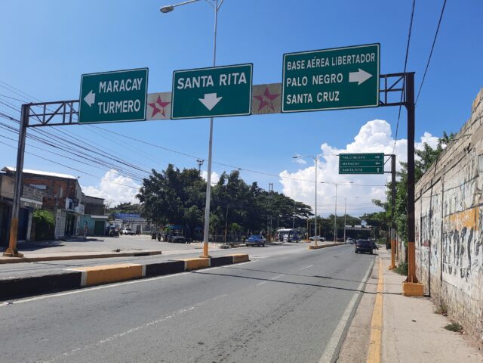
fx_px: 349
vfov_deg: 54.9
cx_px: 242
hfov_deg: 69.4
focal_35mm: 25
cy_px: 182
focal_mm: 4.6
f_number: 2
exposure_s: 1/1377
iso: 32
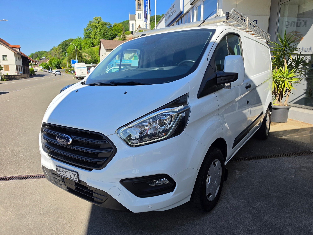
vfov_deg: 58.9
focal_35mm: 23
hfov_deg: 73.9
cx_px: 156
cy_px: 118
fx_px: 208
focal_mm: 6.5
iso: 64
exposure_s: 1/6352
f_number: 1.4
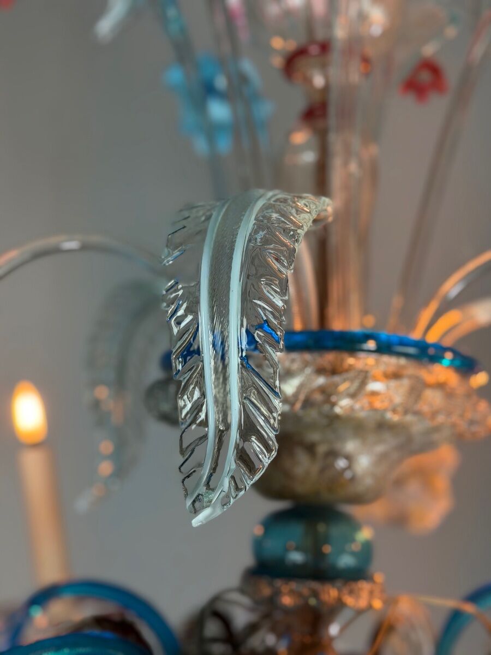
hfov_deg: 30.3
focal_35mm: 48
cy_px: 328
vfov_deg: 39.7
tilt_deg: +11.5
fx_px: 908
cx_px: 246
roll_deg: -1.6
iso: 160
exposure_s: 1/100
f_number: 1.78
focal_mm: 6.76
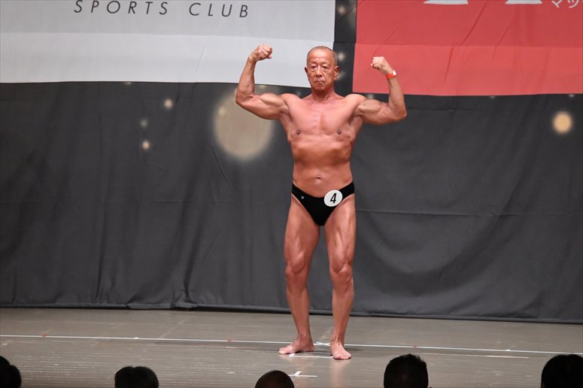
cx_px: 292
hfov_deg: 10.2
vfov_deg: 6.8
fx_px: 3270
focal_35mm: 202
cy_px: 194
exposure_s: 1/400
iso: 6400
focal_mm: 135
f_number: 5.6
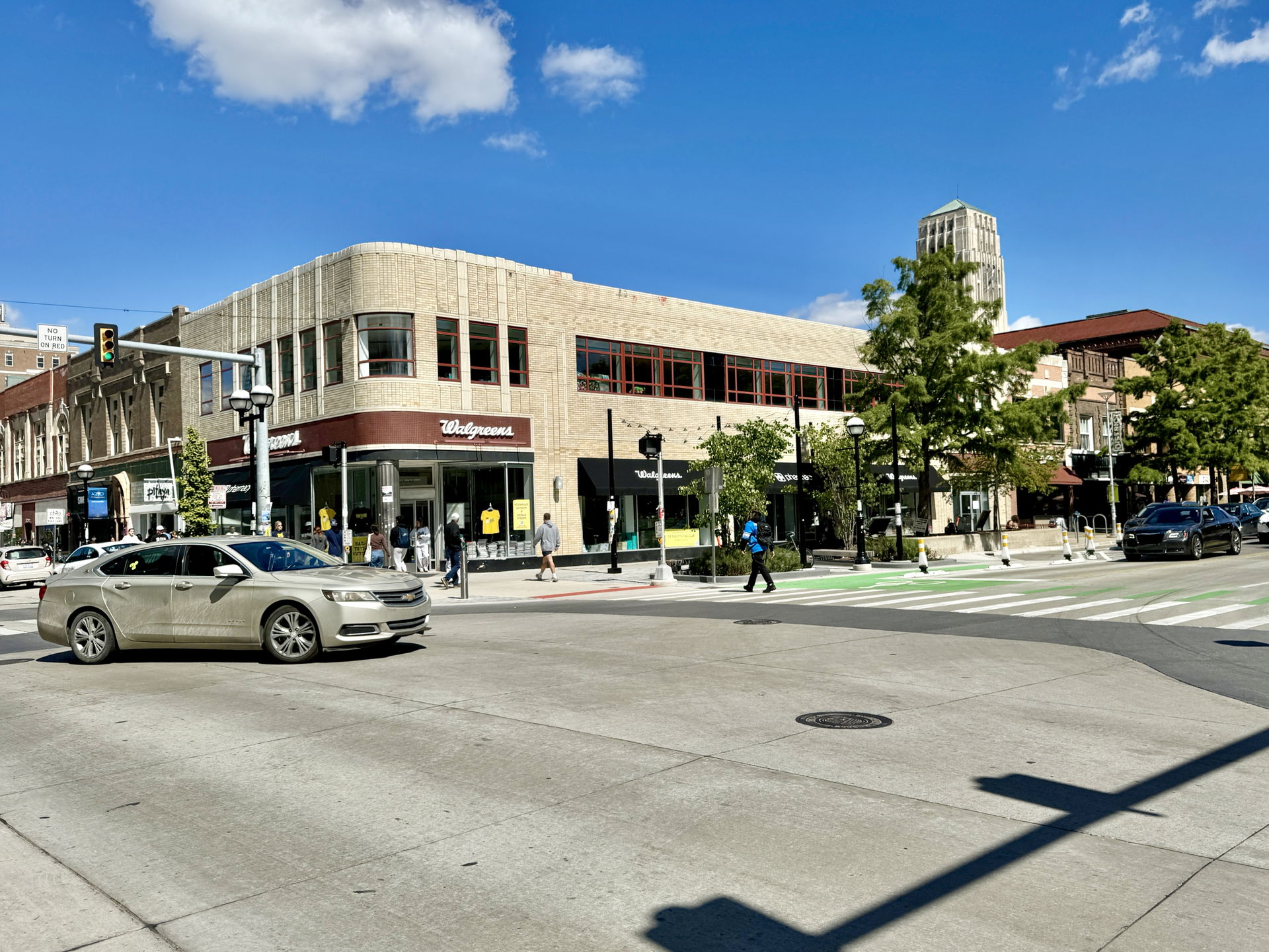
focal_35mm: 24
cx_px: 634
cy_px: 476
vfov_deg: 56.8
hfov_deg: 71.6
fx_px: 880
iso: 80
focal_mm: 6.76
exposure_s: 1/7937
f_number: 1.78
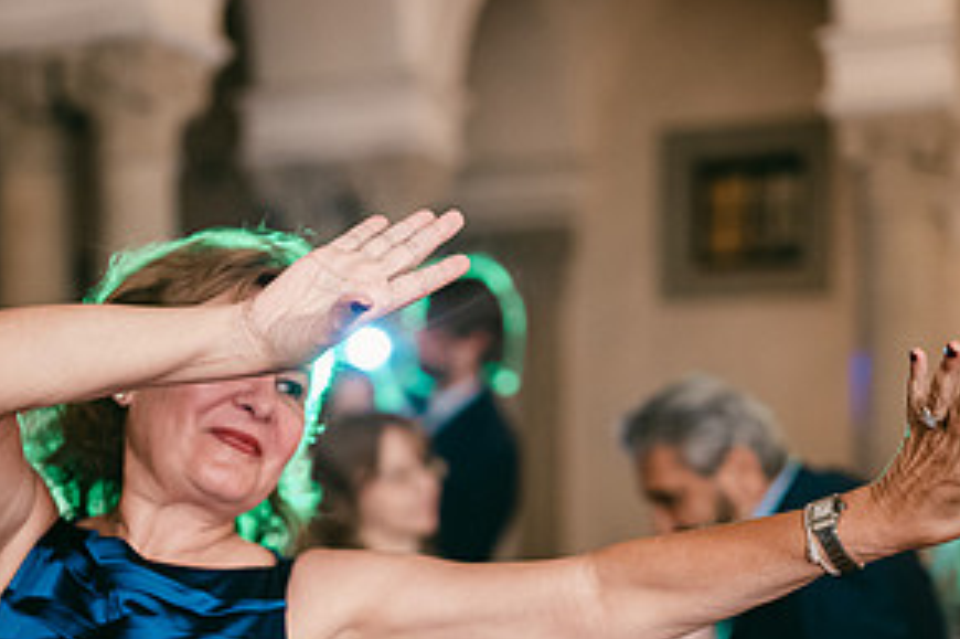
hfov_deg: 28.7
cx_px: 344
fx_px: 1866
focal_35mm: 70
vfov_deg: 19.0
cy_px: 601
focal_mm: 35
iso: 3200
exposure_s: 1/125
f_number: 1.2
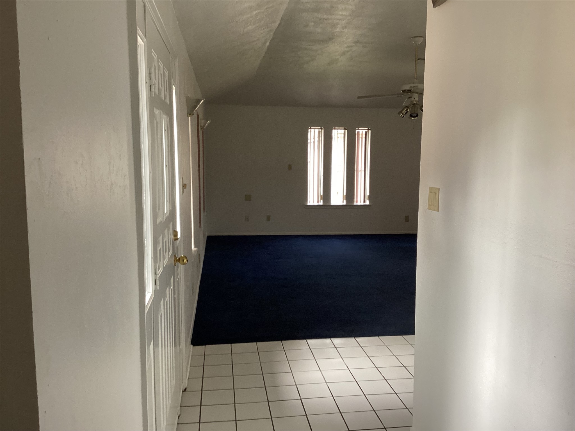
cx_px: 288
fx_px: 515
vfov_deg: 45.4
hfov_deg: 58.4
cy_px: 216
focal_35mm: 31
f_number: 2.4
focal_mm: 3.3
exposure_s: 1/60
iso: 250
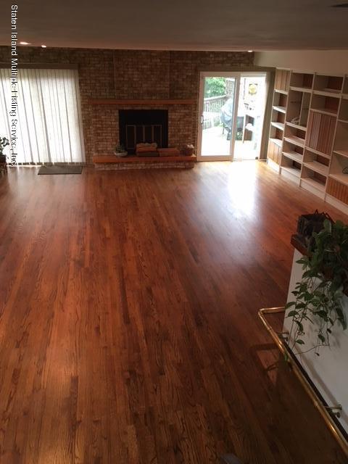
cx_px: 174
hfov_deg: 48.2
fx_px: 389
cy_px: 232
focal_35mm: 29
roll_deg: -0.3
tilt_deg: -24.5
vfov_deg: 61.7
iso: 80
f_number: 2.2
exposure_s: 1/30
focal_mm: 4.15
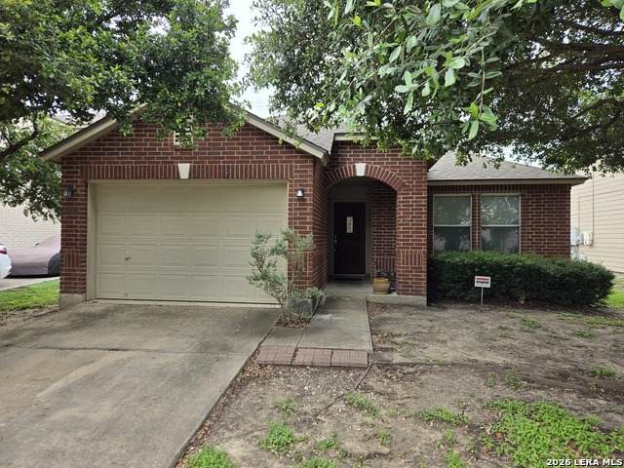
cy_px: 234
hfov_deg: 73.9
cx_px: 312
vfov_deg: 58.9
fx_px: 415
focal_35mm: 23
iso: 25
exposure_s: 1/387
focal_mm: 5.4
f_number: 1.8
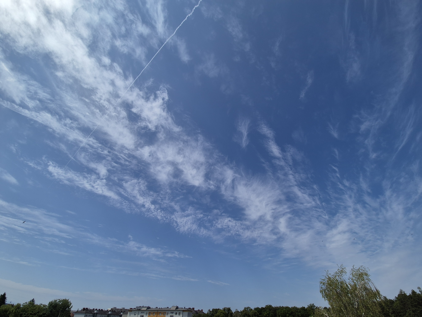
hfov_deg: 106.2
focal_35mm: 13
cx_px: 211
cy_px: 158
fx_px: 158
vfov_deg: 89.9
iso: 50
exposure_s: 1/5056
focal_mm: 2.2
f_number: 2.2
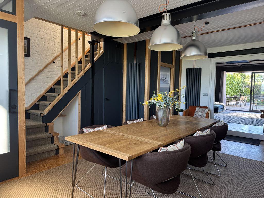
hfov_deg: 71.6
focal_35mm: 24
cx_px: 132
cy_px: 99
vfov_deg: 56.8
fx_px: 183
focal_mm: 6.76
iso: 200
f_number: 1.78
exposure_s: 1/121
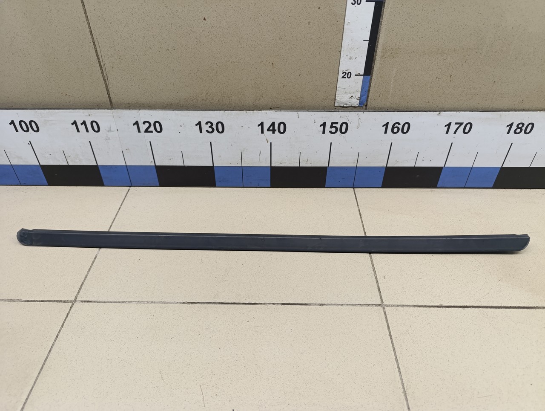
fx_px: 363
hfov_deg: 73.8
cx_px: 272
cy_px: 206
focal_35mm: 23
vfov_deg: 59.0
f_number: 1.6
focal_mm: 6.14
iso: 400
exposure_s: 1/100
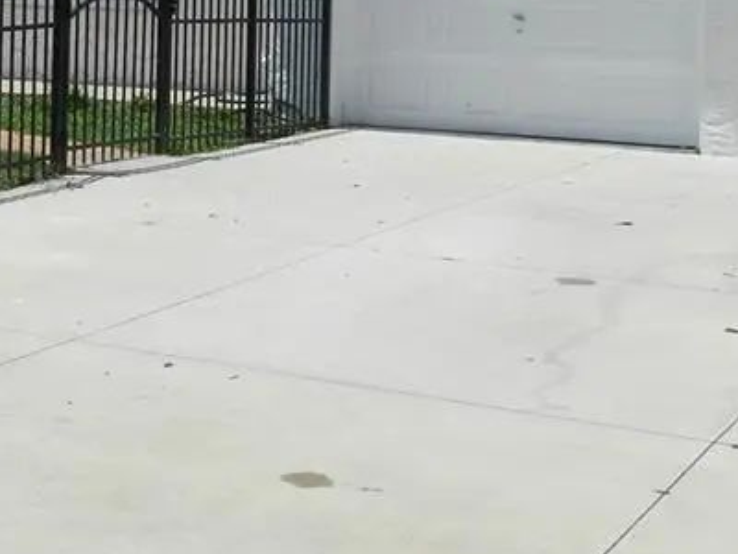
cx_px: 133
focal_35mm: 82
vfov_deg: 17.8
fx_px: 1748
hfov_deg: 23.4
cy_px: 72
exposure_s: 1/800
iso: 160
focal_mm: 5.6
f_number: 5.6
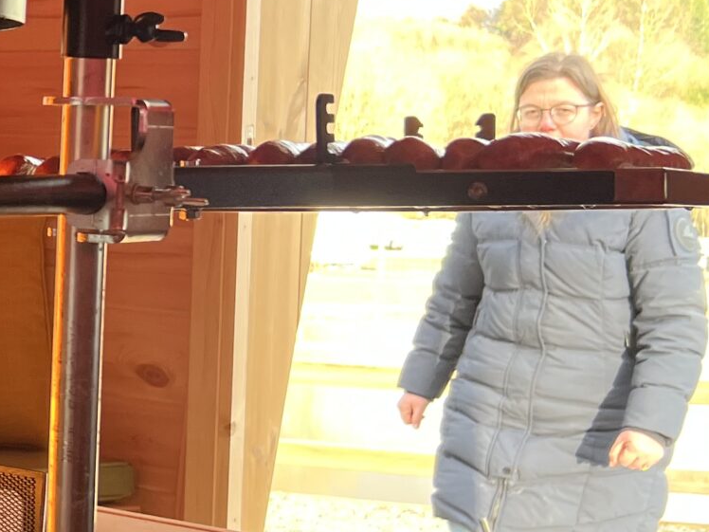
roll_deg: +0.0
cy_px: 244
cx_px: -388
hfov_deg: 19.0
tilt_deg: -4.7
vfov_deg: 16.6
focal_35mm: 89
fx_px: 1823
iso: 80
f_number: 1.5
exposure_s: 1/121
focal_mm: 5.7
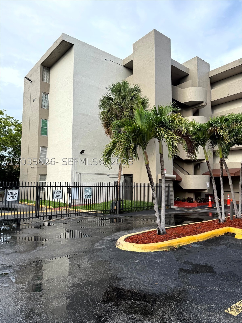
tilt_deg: +7.2
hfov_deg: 56.8
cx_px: 121
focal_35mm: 24
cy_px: 162
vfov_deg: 71.6
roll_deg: +1.4
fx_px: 224
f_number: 1.78
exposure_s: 1/1553
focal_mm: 6.76
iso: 80
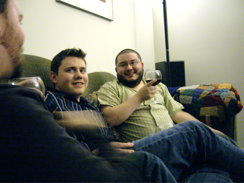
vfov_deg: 40.7
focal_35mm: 35
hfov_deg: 52.6
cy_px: 92
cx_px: 122
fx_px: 247
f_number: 2.8
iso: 200
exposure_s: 1/8
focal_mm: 5.8
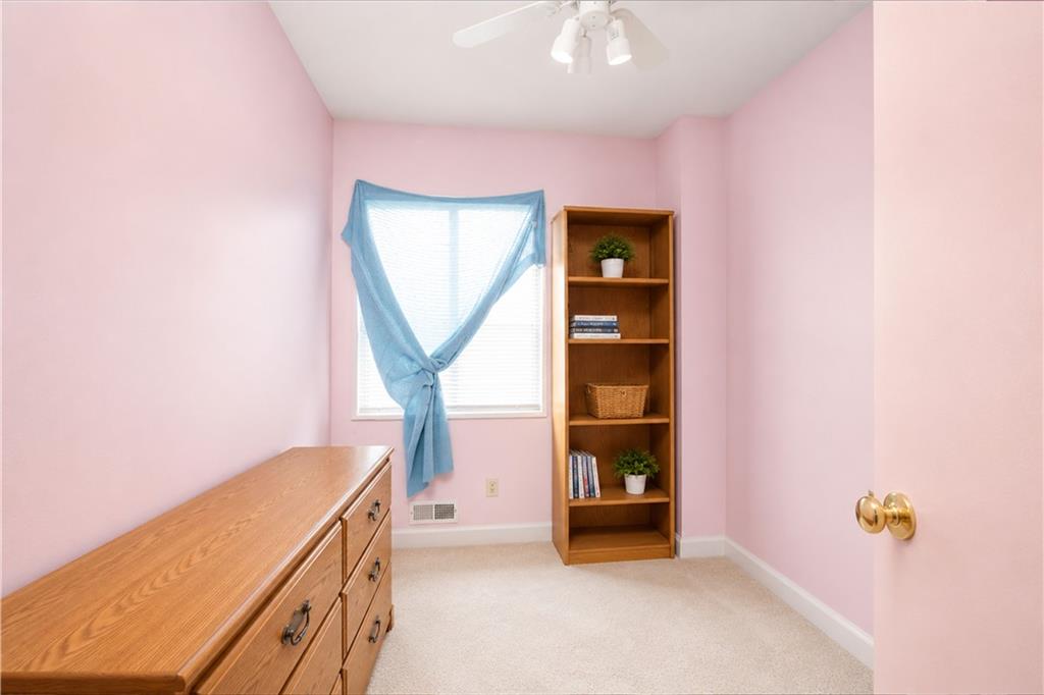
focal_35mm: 16
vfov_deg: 73.7
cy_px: 348
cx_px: 522
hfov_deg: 96.8
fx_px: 464
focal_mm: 16
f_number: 4
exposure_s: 1/30
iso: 64
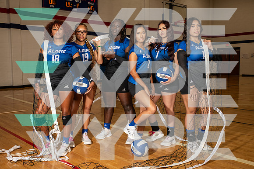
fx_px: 254
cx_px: 127
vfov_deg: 36.9
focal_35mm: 36
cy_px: 84
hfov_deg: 53.1
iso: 320
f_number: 7.1
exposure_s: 1/250
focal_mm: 36
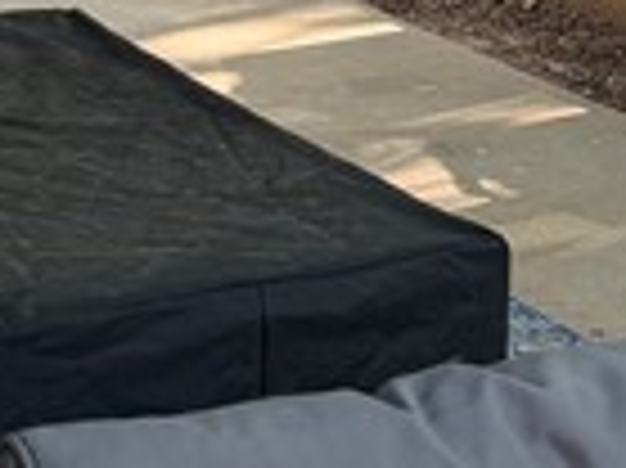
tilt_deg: -6.6
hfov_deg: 11.1
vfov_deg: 8.0
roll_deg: +1.0
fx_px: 3198
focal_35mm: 177
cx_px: 653
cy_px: -432
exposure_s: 1/160
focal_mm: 6.76
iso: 80
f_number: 1.78
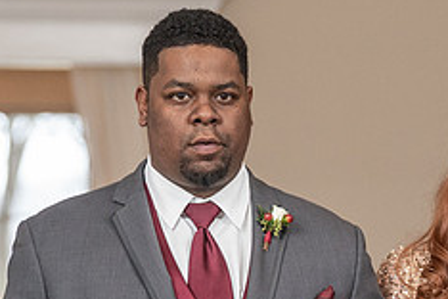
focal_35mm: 464
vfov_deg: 3.0
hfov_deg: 4.4
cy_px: 270
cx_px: 445
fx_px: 5774
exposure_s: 1/200
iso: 2000
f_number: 4
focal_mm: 137
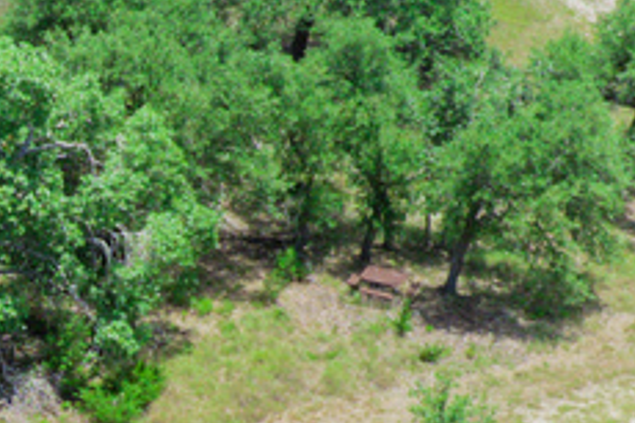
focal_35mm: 155
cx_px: -214
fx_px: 2732
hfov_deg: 12.8
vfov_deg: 8.8
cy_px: 288
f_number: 2.8
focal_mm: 8.38
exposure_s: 1/1500
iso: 200
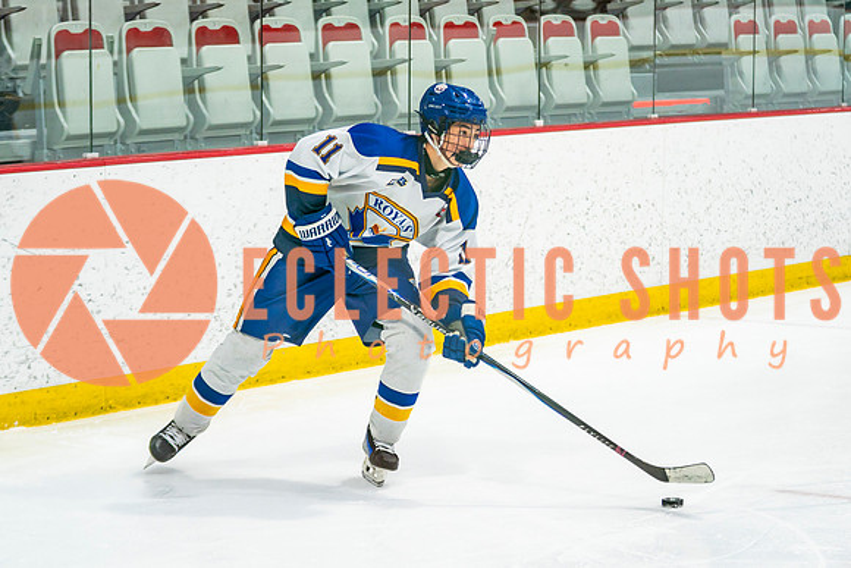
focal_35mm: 122
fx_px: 2887
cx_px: 396
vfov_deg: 11.2
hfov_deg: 16.8
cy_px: 284
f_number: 2.8
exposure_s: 1/640
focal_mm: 70
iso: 400
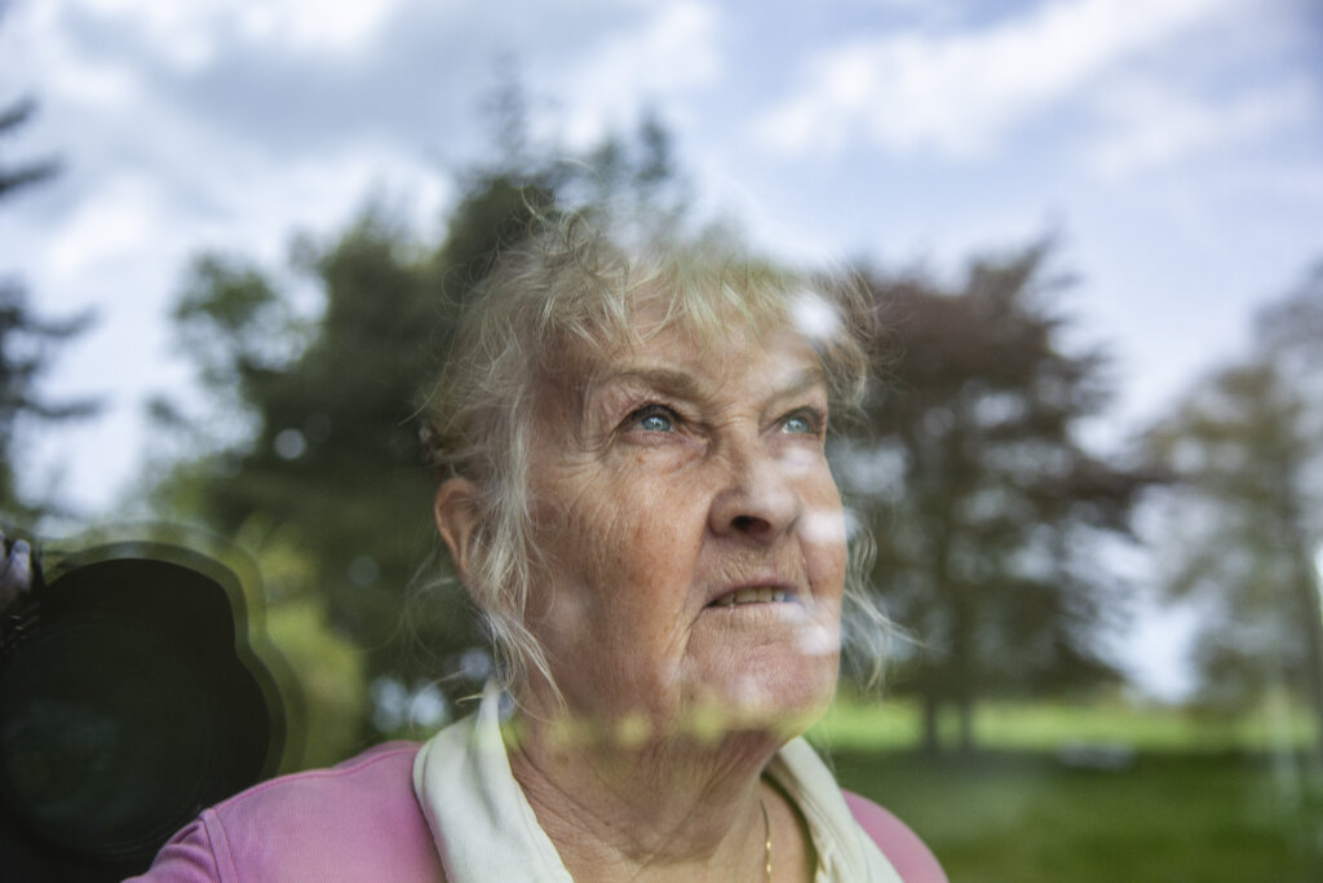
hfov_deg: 42.7
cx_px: 662
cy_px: 442
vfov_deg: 29.3
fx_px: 1691
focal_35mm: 46
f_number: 4
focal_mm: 46
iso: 100
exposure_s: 1/160
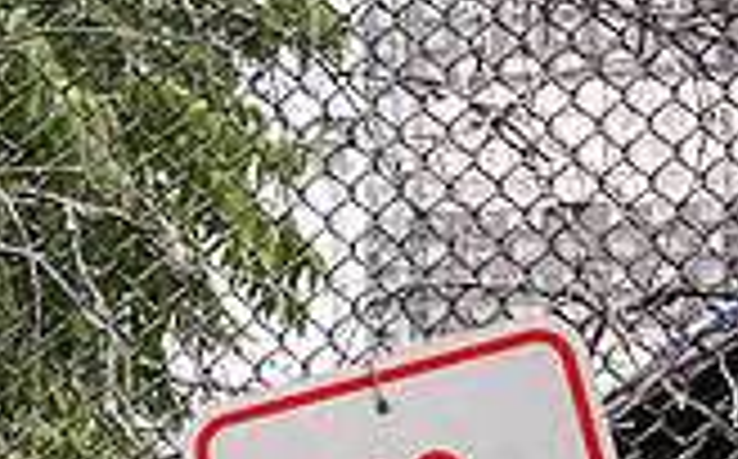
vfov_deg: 8.6
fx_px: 3013
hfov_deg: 13.3
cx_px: -306
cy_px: 592
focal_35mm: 150
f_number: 8
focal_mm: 20
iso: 100
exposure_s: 1/125
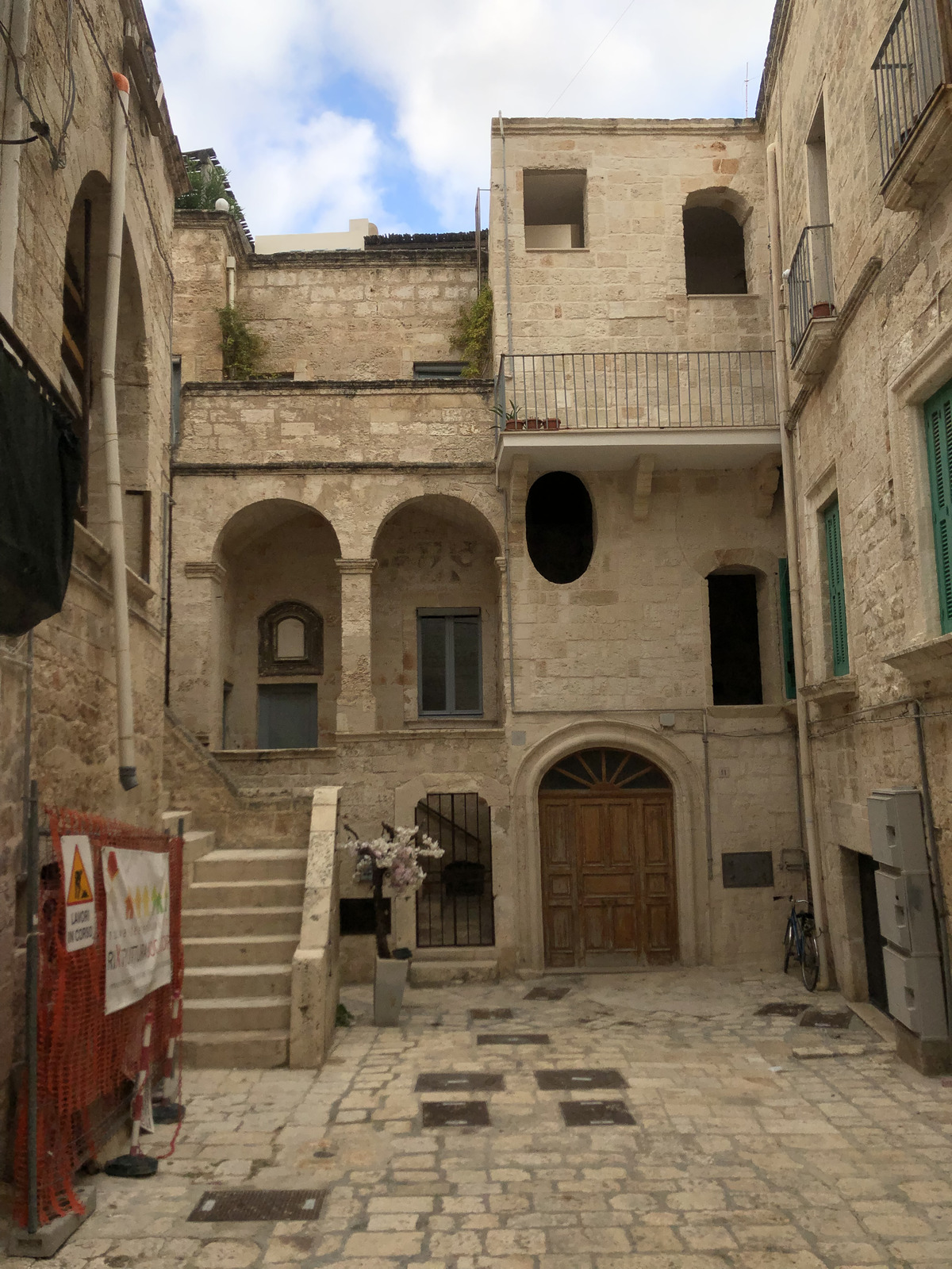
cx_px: 476
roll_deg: +1.1
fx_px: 1027
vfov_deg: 63.4
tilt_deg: +7.3
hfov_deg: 49.7
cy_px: 634
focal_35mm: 28
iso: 20
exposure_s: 1/1116
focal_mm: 4
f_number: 1.8
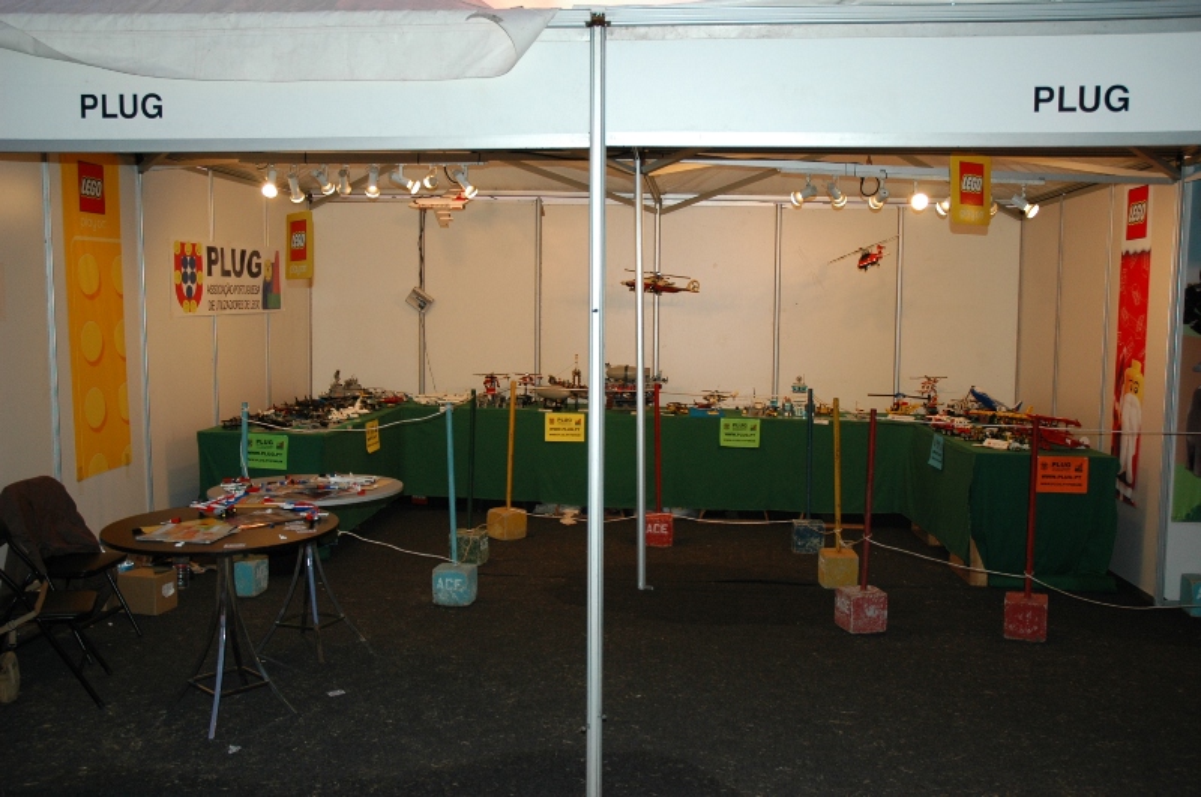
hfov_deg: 53.2
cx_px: 600
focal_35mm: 36
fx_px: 1199
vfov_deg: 36.8
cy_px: 398
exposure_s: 1/60
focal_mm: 24
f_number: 3.8
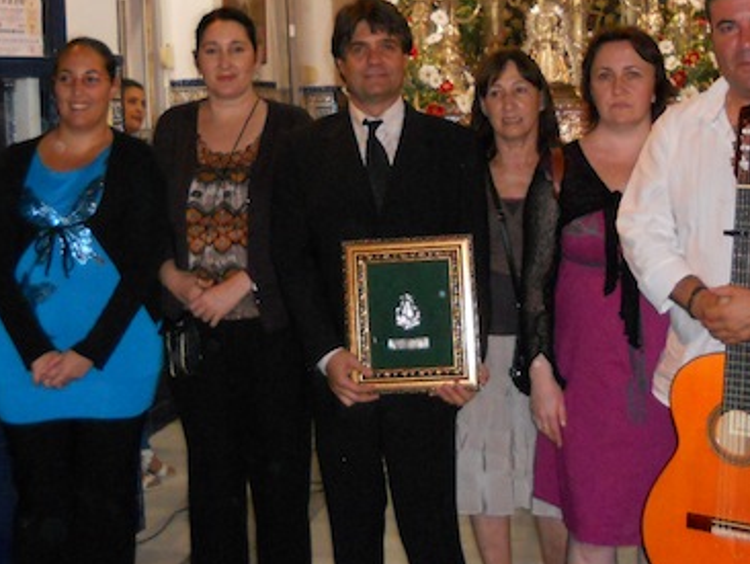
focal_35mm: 59
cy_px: 74
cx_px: 338
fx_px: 1279
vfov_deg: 24.3
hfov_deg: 32.7
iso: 400
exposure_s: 1/25
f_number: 3.2
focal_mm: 4.9
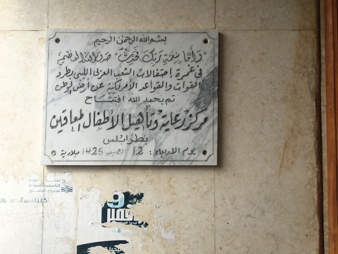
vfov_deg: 48.2
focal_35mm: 29
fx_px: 283
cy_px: 127
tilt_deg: +2.1
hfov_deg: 61.7
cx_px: 169
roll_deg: -0.8
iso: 25
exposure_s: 1/509
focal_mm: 4.15
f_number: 2.2
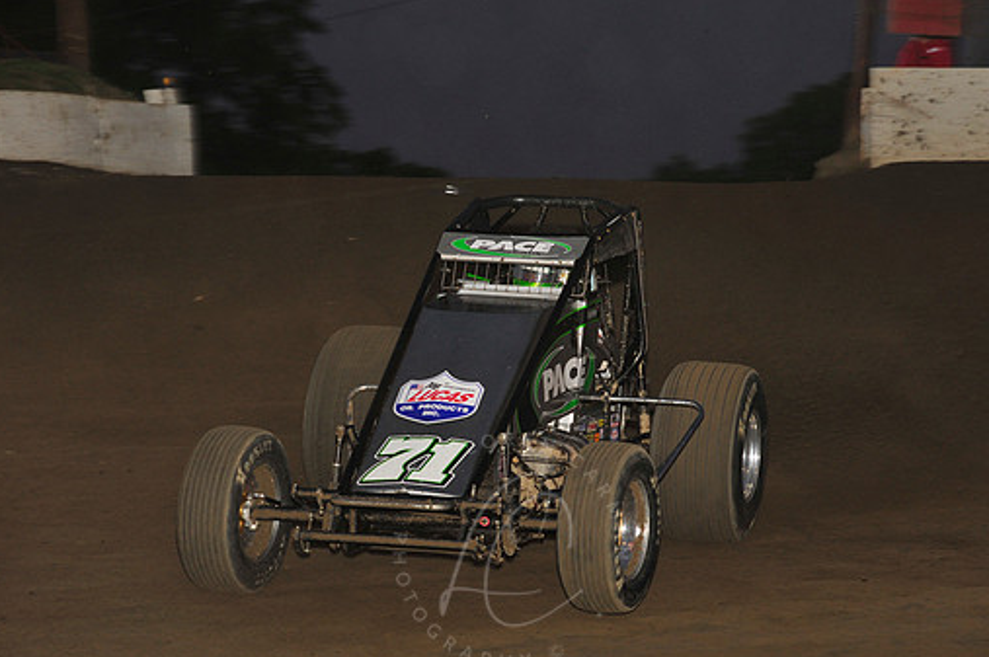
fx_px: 4556
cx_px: 509
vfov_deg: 8.3
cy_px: 370
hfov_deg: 12.4
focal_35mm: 166
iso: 800
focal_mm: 145
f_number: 7.1
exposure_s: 1/320
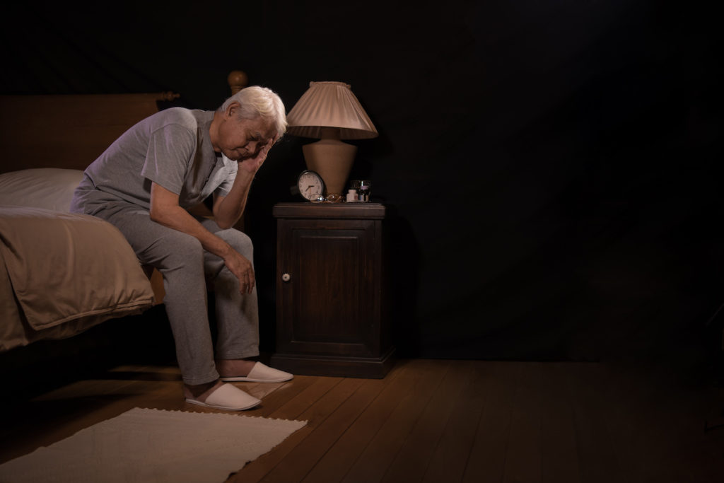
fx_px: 805
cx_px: 362
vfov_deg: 33.4
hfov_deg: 48.5
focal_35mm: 40
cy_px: 242
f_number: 2.8
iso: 400
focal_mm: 40
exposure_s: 1/40
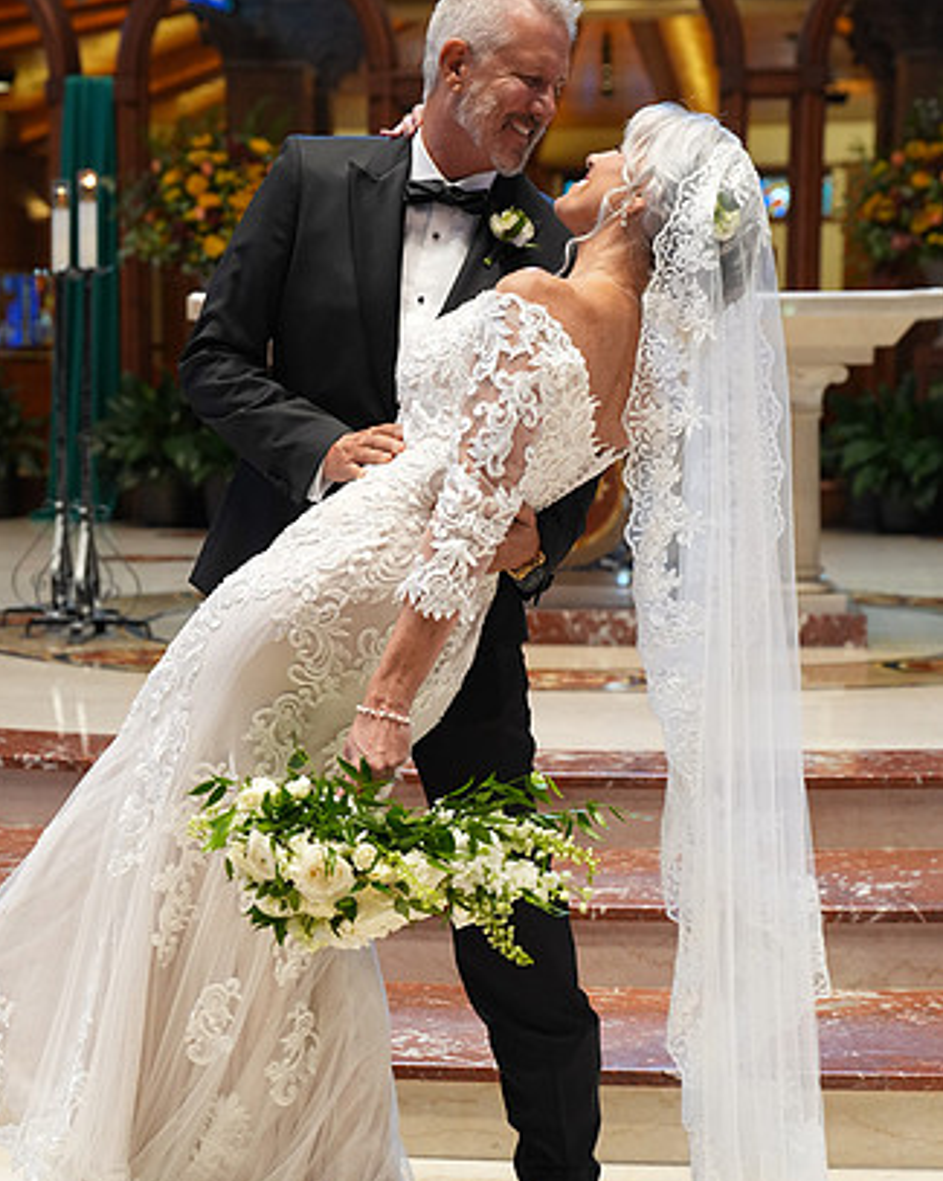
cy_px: 627
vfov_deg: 23.0
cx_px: 384
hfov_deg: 18.5
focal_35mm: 83
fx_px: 2899
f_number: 4
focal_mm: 62
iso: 3200
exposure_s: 1/100
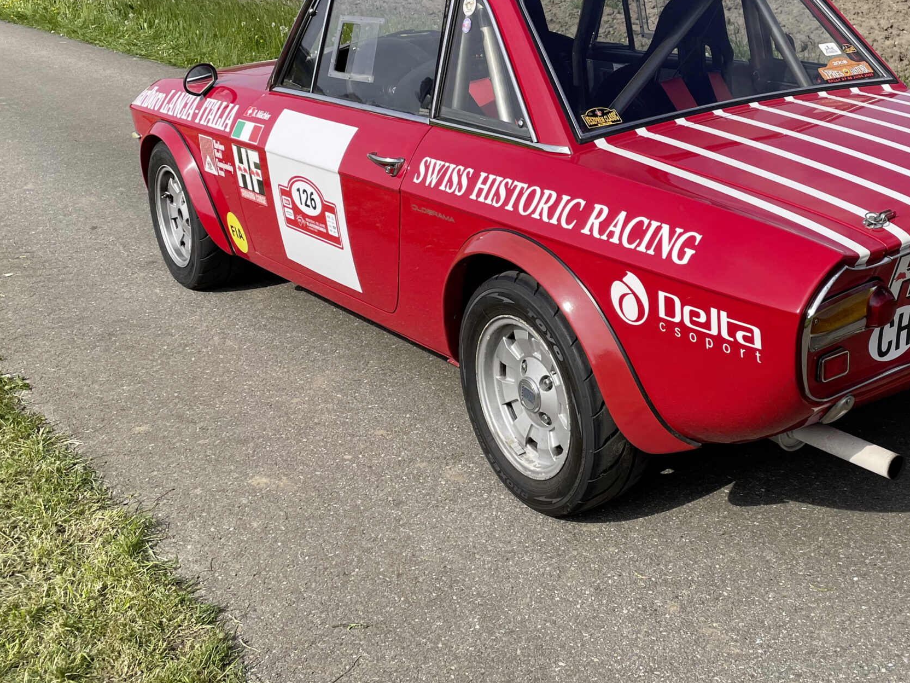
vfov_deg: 35.4
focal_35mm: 40
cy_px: 194
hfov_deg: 45.3
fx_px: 1052
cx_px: 673
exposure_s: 1/3300
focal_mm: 4.2
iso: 32
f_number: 1.6
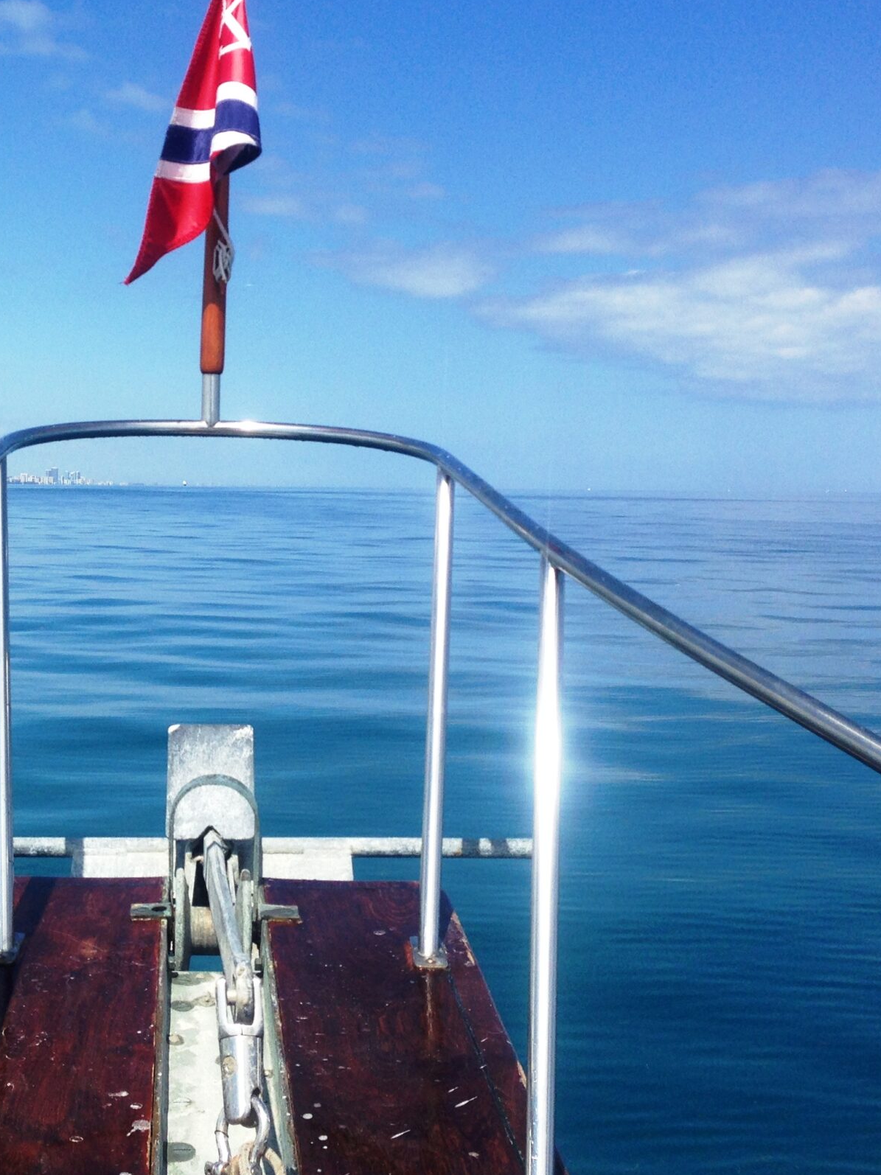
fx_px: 1799
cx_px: 215
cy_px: 500
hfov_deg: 27.1
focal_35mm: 53
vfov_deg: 36.1
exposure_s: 1/2262
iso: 50
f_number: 2.4
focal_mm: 4.12
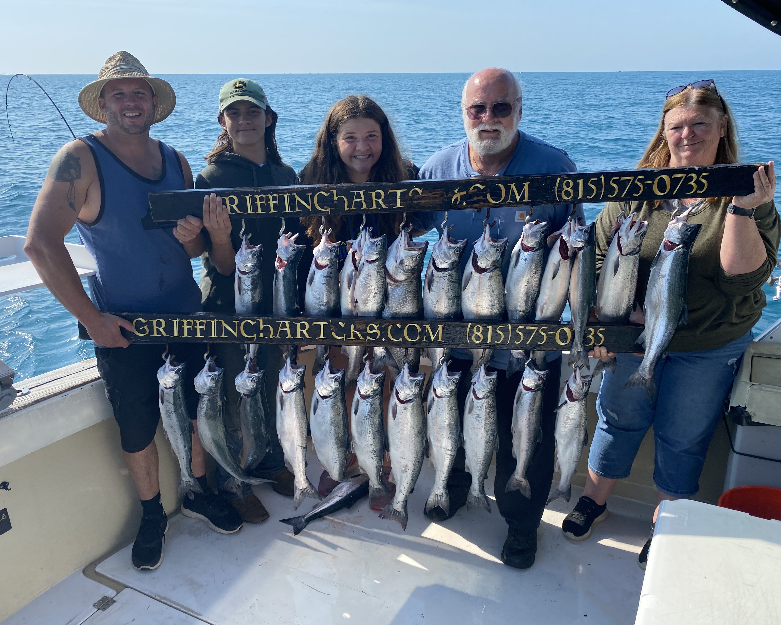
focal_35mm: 28
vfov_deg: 51.5
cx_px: 375
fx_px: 647
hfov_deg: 62.2
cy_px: 312
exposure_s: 1/1866
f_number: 1.8
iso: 32
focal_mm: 4.25
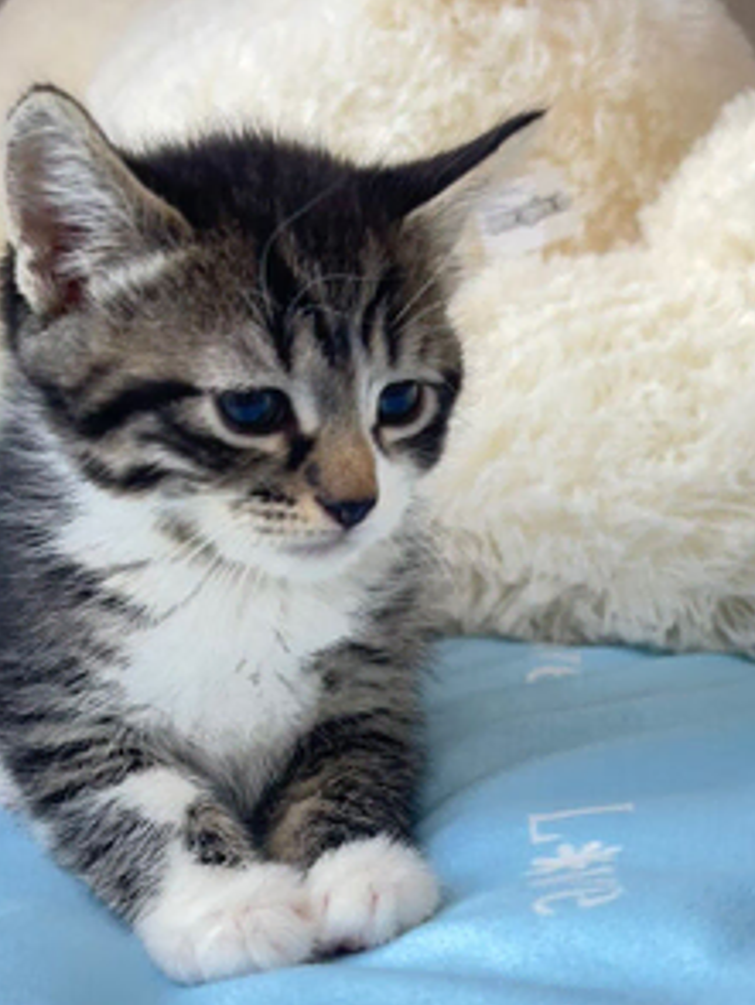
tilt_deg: -16.8
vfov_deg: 45.8
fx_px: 1162
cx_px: 285
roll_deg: +0.9
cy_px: 699
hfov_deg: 35.8
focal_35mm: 40
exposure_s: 1/60
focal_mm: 5.1
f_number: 1.6
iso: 400
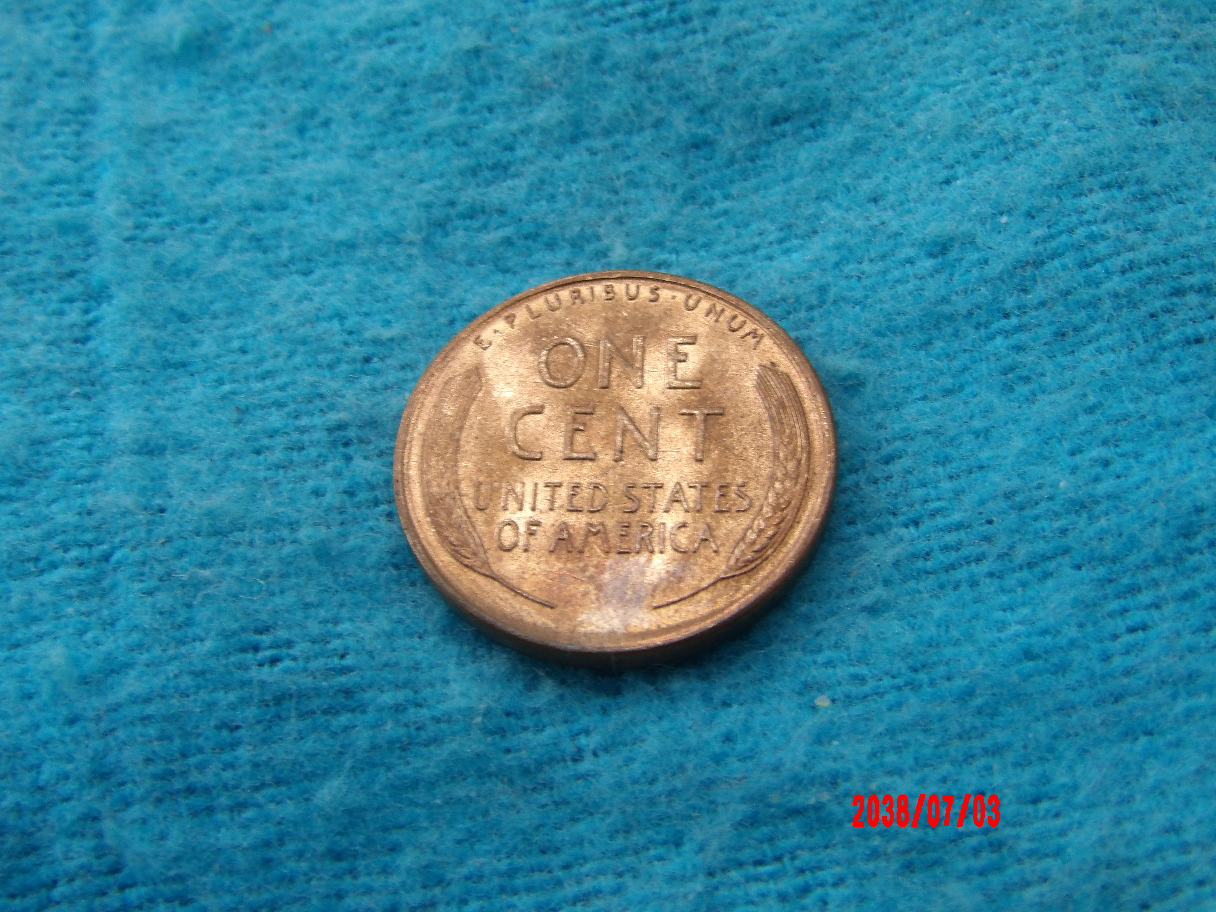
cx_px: 608
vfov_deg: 28.6
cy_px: 456
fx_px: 1792
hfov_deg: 37.5
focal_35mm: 51
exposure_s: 1/30
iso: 173
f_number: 5.3
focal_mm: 9.2
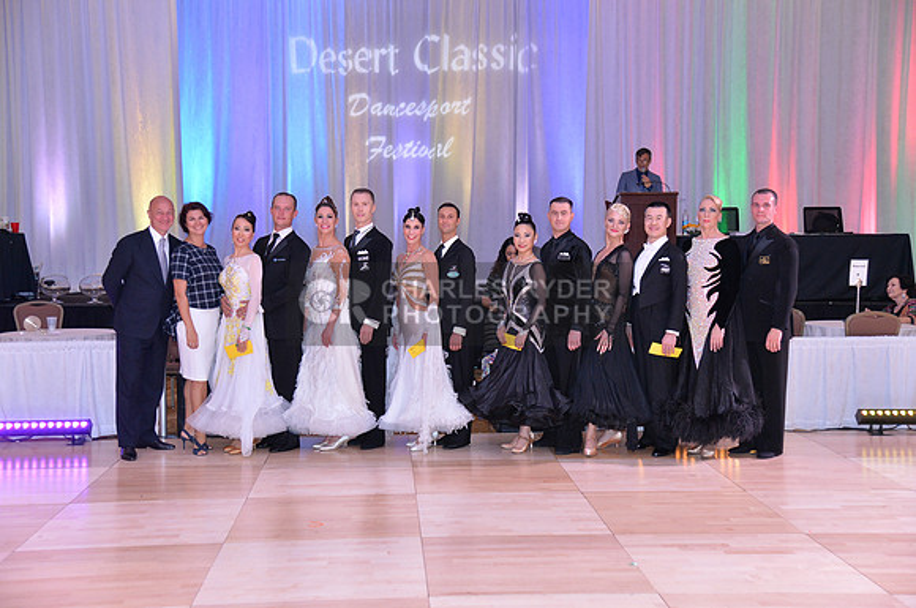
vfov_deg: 28.0
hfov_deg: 41.2
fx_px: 1220
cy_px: 304
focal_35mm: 48
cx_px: 458
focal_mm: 48
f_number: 4
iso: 2000
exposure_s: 1/250
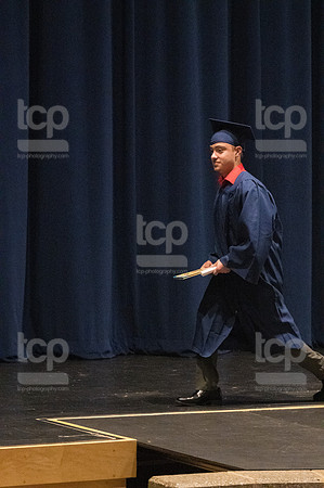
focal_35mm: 202
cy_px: 244
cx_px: 162
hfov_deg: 6.8
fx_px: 2733
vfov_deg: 10.2
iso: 8000
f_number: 4.5
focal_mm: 135
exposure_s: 1/250
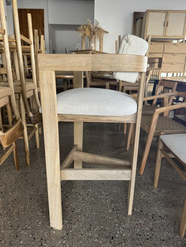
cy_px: 124
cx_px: 93
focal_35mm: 24
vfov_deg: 71.6
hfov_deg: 56.8
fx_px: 172
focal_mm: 6.76
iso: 80
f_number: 1.78
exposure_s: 1/121
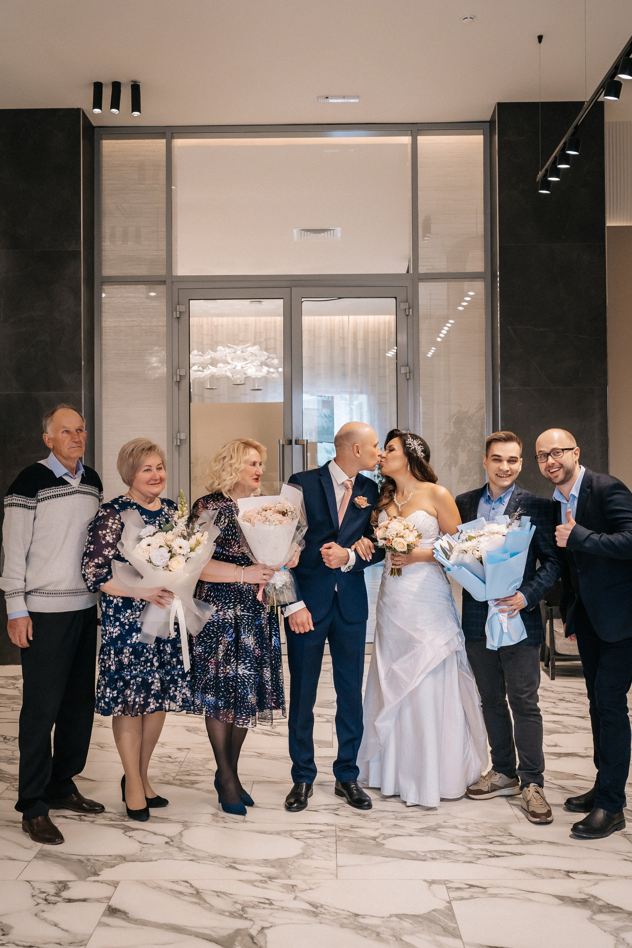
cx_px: 316
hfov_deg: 37.9
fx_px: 922
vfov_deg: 54.4
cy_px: 474
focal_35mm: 35
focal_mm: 35
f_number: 3.5
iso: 1000
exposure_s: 1/800
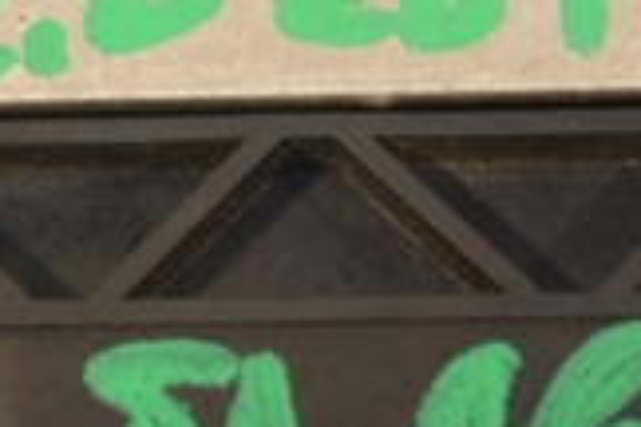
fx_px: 9507
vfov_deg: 2.6
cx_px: 20
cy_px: -170
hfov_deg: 3.9
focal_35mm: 534
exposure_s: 1/200
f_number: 7.1
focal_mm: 90
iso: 800
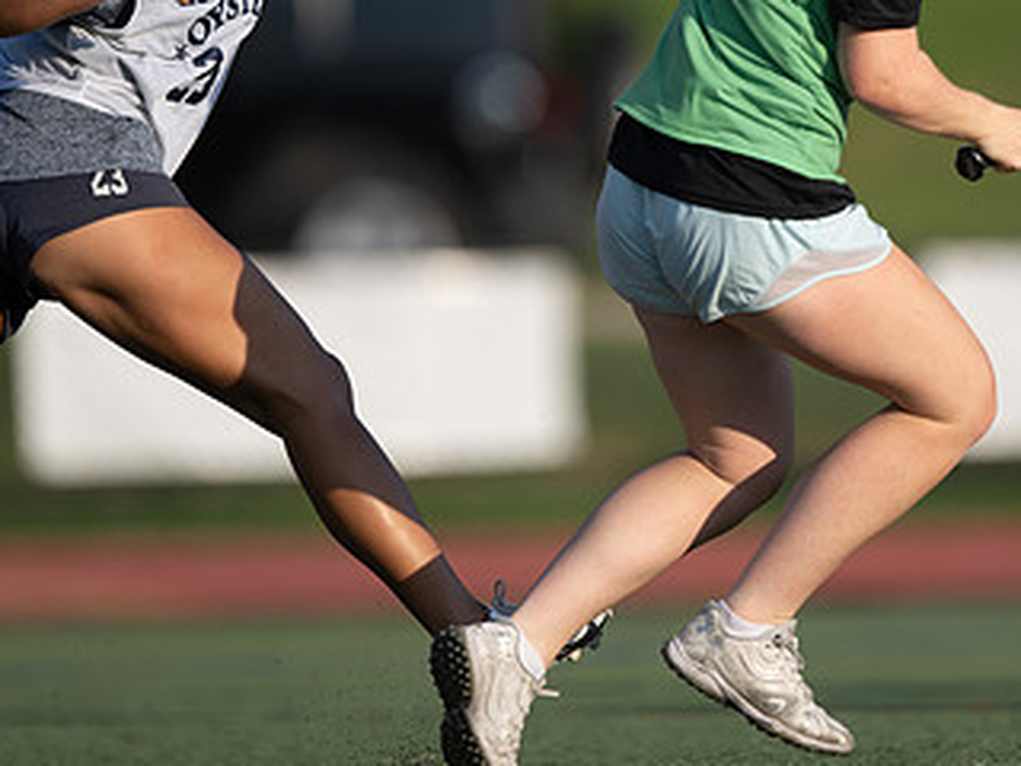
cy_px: 88
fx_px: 23390
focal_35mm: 793
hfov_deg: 2.5
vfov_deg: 1.9
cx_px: 750
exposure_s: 1/2000
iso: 160
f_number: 2.8
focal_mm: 400
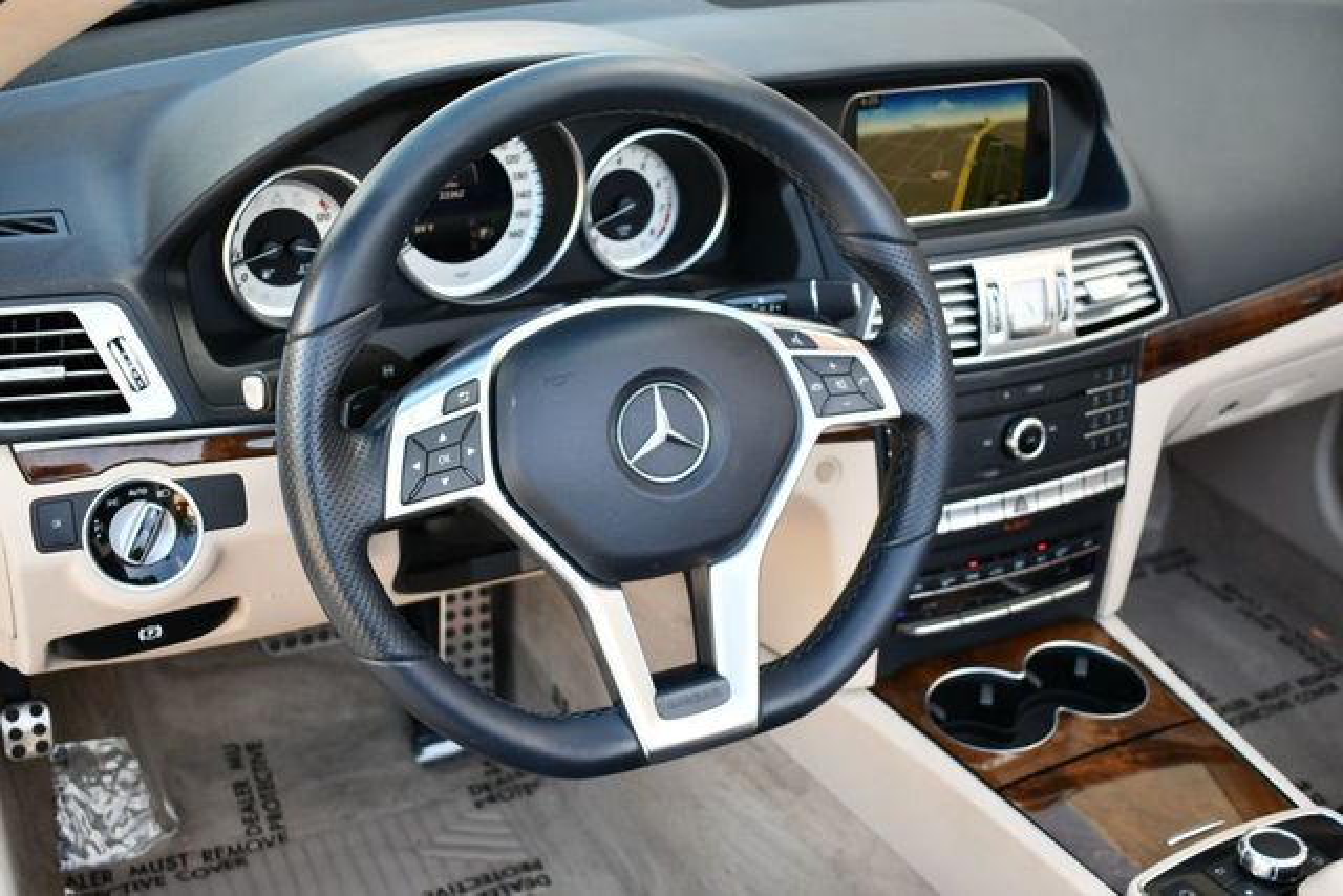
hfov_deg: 44.5
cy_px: 448
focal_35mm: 44
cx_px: 672
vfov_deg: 30.5
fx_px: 1642
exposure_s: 1/250
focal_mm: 22
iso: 400
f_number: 3.8
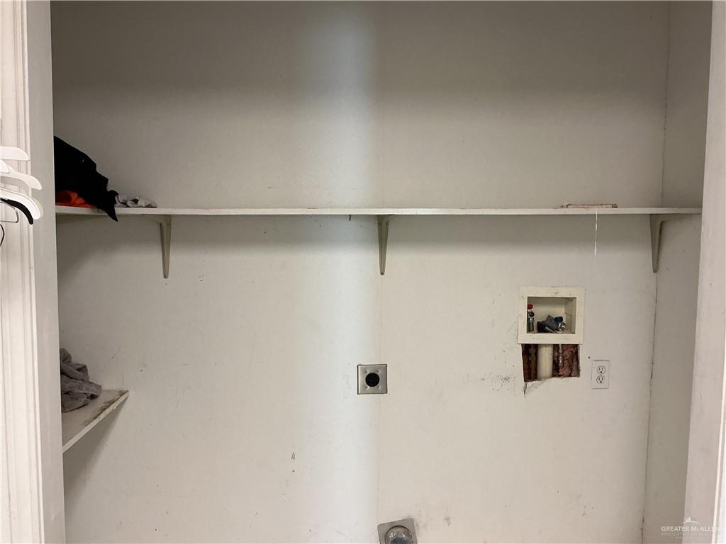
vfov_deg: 48.2
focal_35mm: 29
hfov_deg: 61.7
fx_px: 608
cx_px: 363
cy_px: 272
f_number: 1.8
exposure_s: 1/60
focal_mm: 3
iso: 100
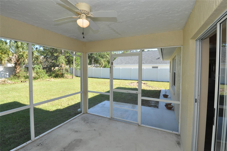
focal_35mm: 16
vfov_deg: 71.9
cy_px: 76
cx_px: 114
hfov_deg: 95.1
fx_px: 104
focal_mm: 11
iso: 800
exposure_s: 1/200
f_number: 9
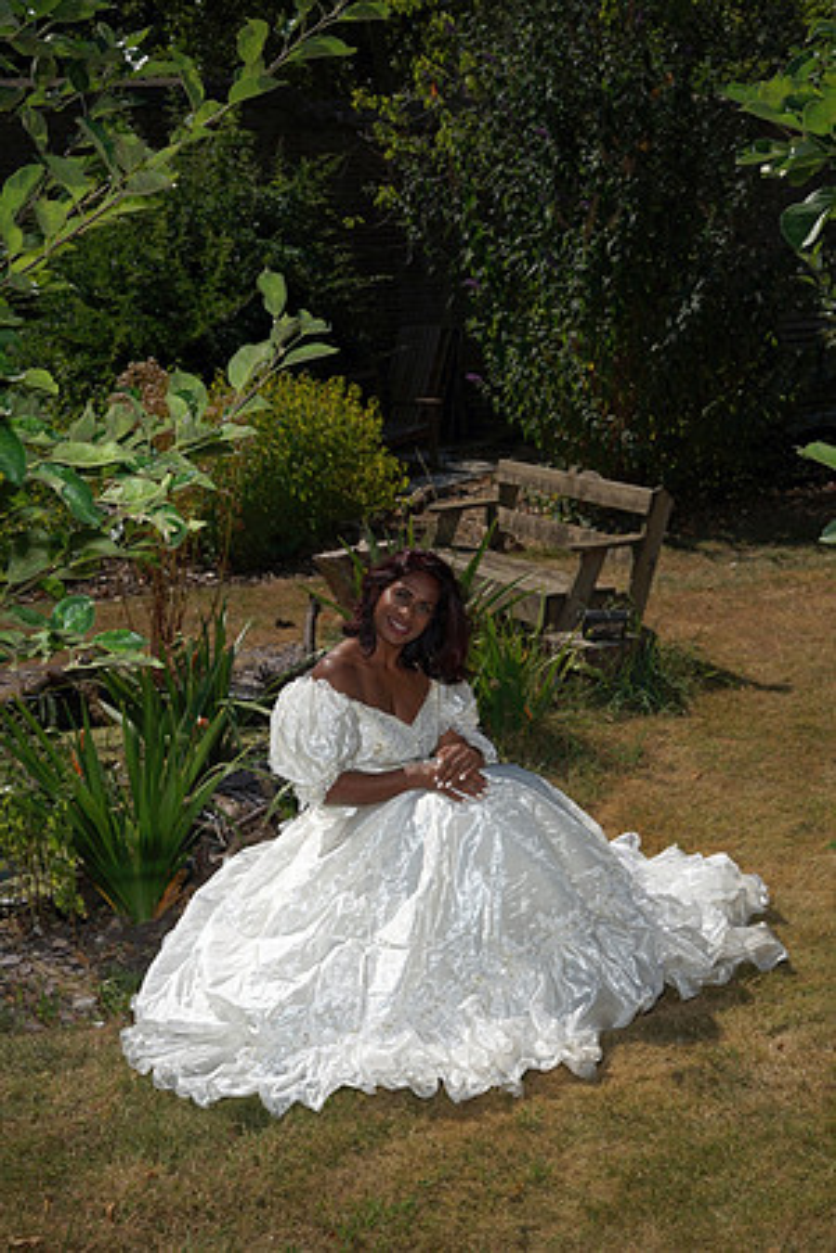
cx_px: 418
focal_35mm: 50
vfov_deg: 39.6
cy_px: 626
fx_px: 1742
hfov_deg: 27.0
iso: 100
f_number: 14
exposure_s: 1/250
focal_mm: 50
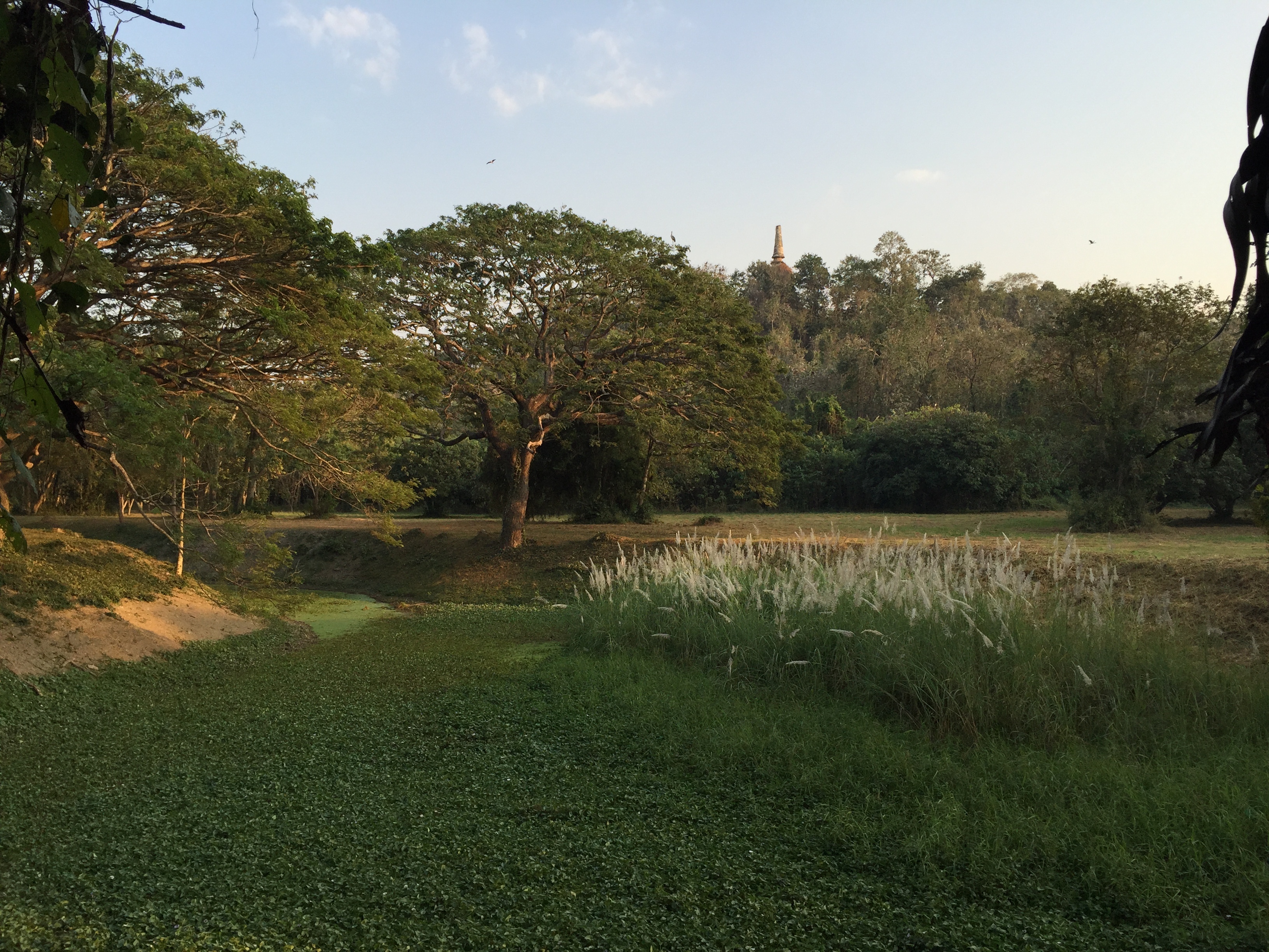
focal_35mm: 29
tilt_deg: +1.7
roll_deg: -0.7
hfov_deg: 61.7
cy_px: 476
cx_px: 634
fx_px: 1063
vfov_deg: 48.2
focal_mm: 4.15
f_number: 2.2
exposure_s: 1/608
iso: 32
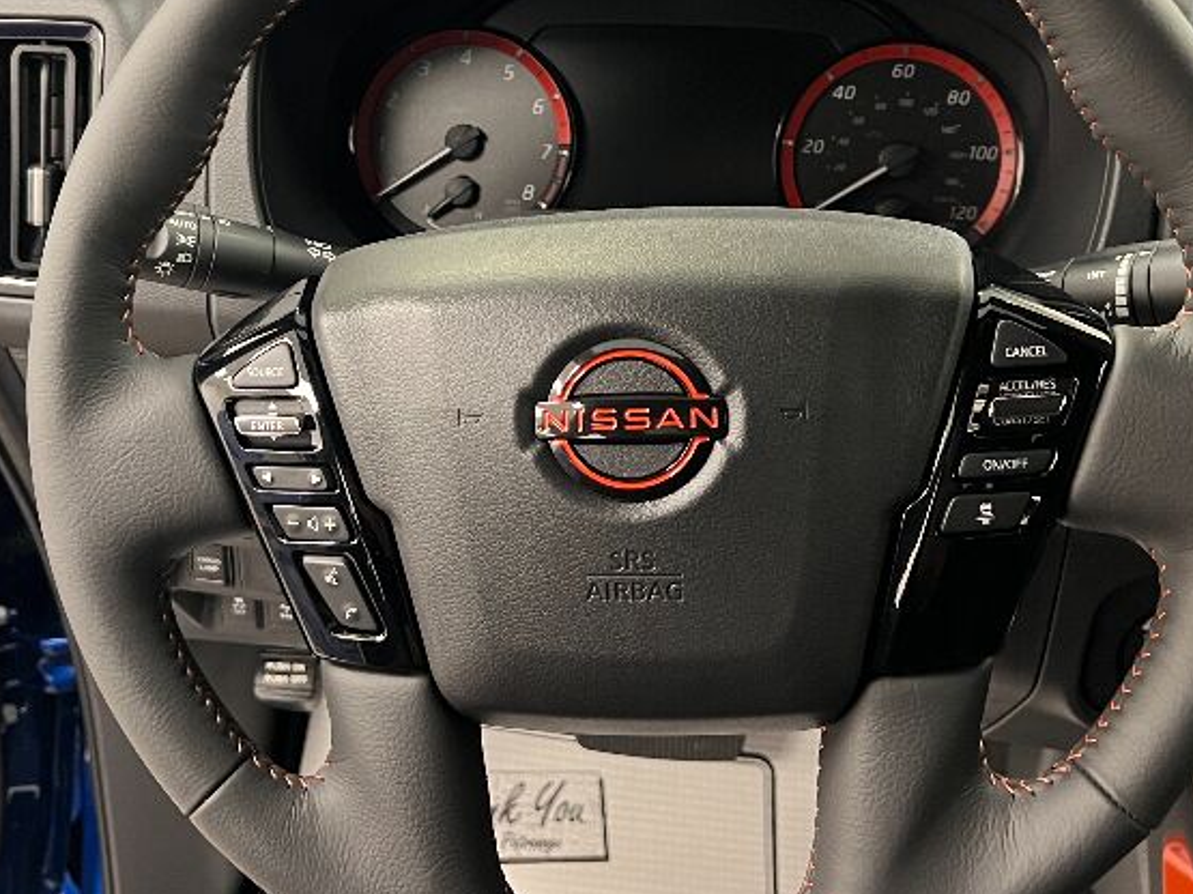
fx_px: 1654
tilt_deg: -27.0
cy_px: 322
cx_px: 462
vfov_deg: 30.1
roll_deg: +1.9
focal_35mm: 48
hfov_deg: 39.5
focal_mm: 5.7
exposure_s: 1/40
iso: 500
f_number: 1.5
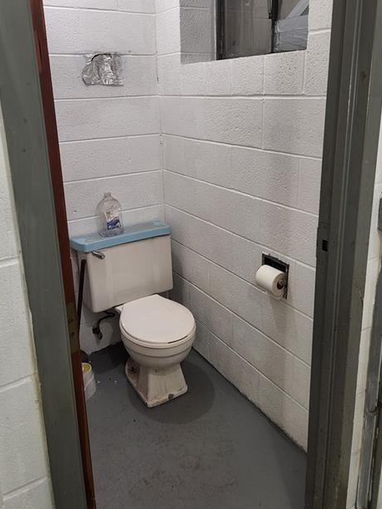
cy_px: 213
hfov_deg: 48.2
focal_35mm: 29
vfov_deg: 61.3
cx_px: 186
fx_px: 427
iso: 100
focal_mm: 5.4
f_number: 1.8
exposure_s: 1/120
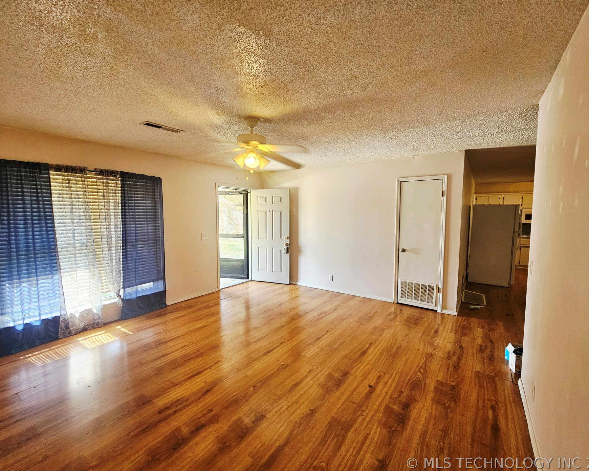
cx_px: 300
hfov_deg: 100.7
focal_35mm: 14
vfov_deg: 88.0
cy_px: 231
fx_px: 244
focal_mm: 2.2
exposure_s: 1/60.2
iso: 160
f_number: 2.2
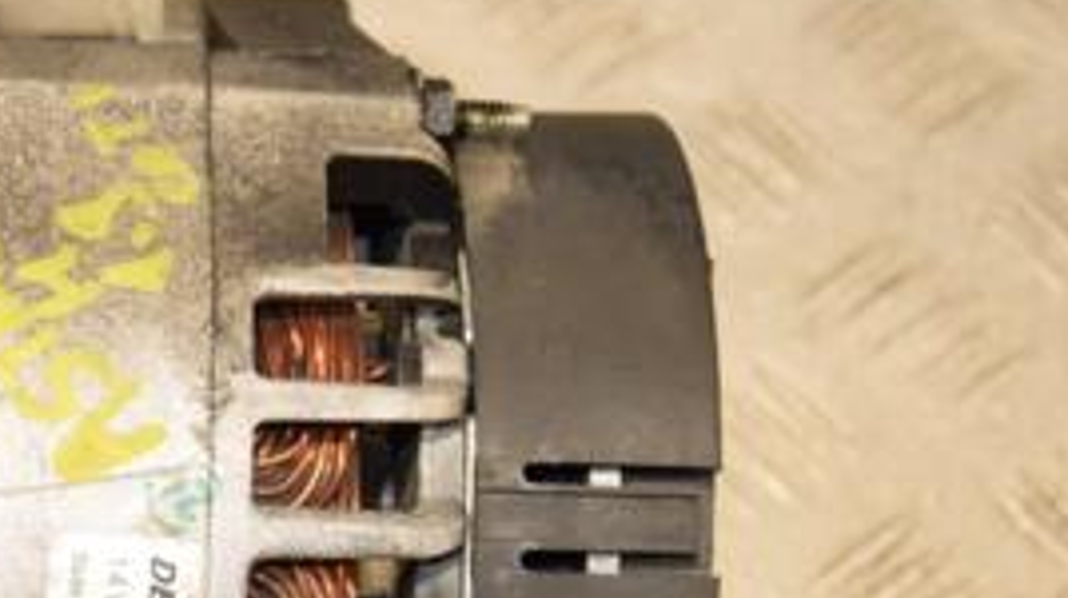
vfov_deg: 8.1
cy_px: 578
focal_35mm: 148
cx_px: -12
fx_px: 4186
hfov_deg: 14.3
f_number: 6.3
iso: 800
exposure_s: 1/200
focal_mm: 42
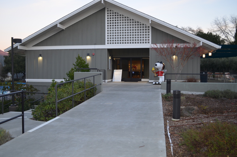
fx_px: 217
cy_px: 78
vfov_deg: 39.8
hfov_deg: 57.3
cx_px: 118
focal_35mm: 33
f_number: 4
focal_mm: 22
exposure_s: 1/100
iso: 400
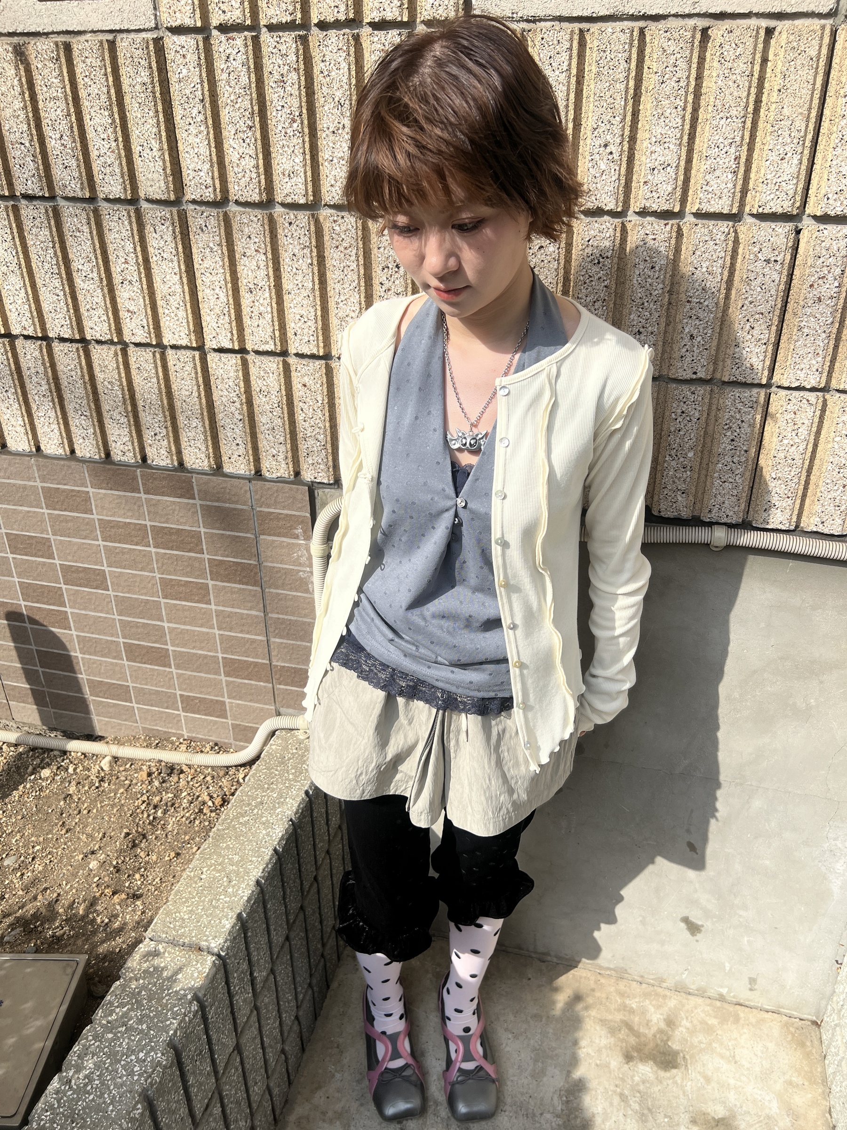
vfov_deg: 67.3
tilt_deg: -27.4
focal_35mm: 26
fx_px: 848
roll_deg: +0.3
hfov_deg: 53.1
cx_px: 424
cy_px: 565
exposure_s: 1/3077
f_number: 1.5
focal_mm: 5.7
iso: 50
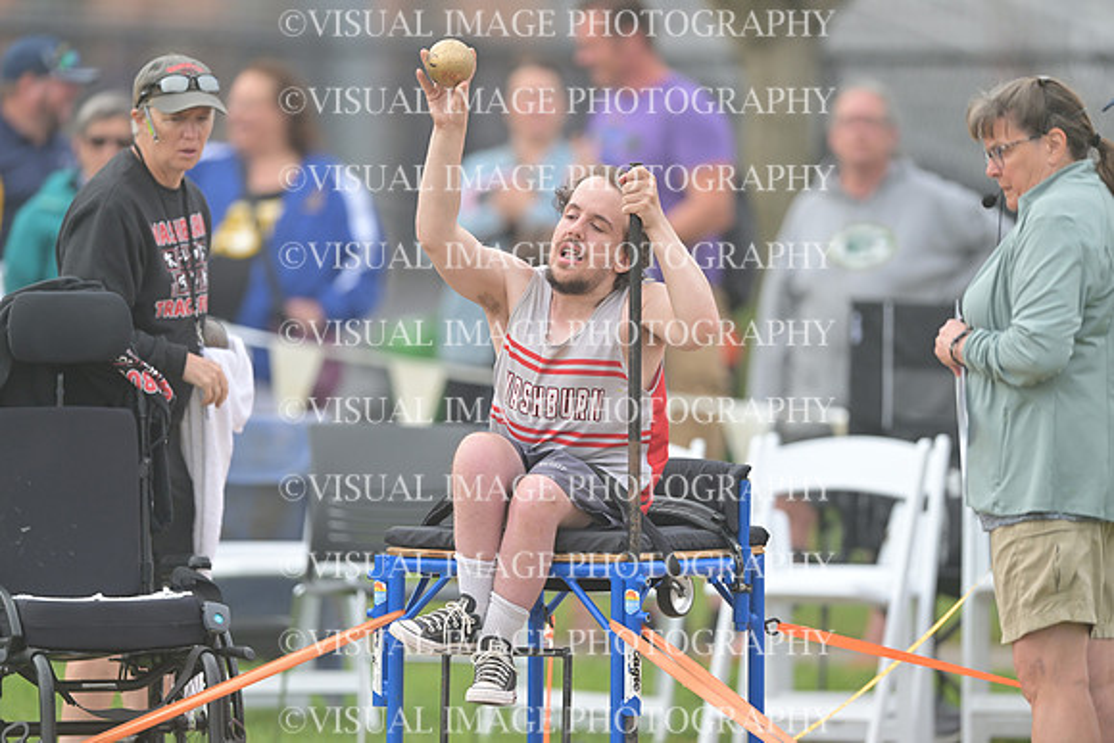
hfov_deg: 5.2
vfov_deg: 3.4
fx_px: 12380
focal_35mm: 400
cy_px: 372
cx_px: 557
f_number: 3.2
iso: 500
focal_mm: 400
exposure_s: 1/2000
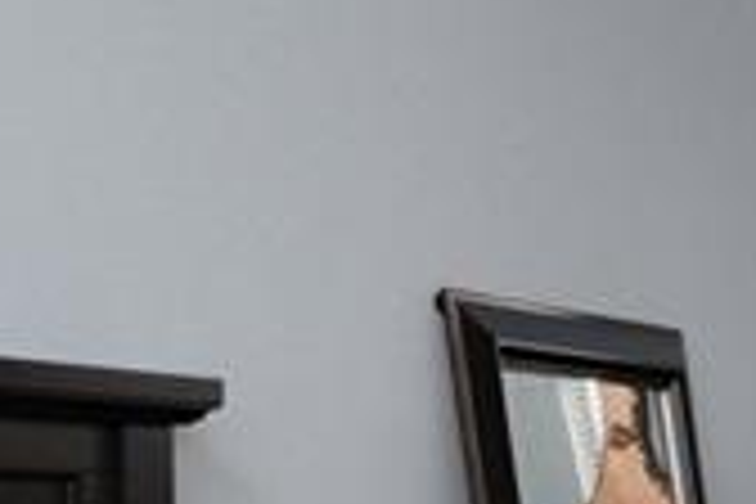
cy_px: 562
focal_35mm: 128
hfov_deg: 12.6
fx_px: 2688
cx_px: 1796
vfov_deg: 10.6
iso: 1000
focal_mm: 13.9
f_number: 8
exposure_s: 1/125
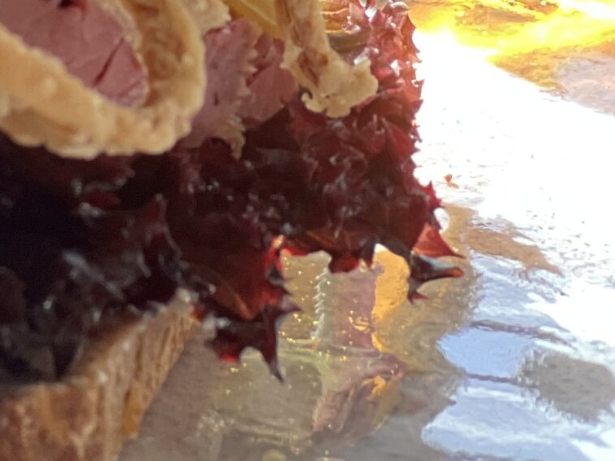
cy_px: -191
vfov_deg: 5.6
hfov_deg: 7.4
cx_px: -392
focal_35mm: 261
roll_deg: -0.6
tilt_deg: -14.3
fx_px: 4636
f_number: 2.8
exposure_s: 1/121
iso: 80
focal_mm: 9
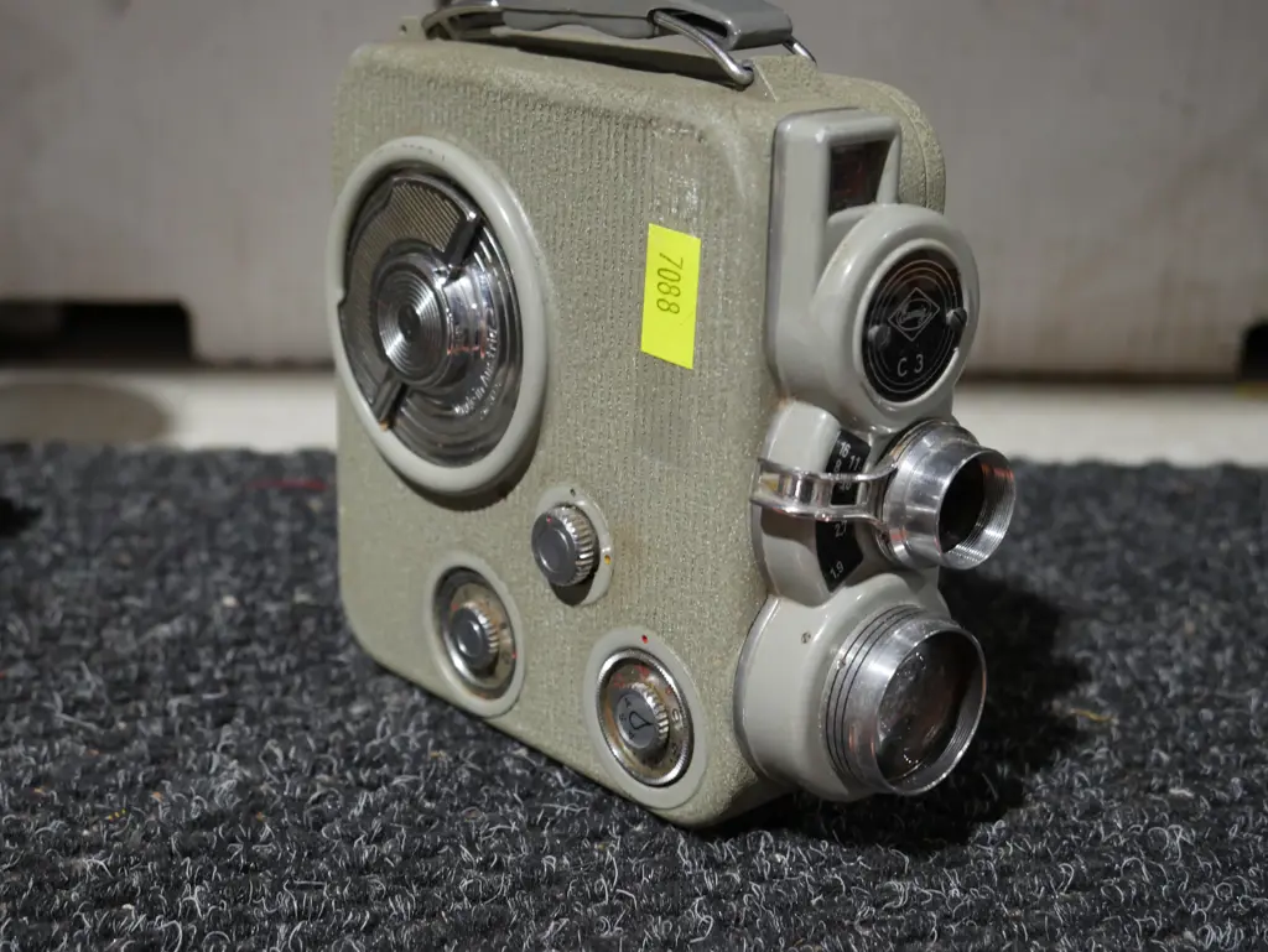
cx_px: 634
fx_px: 1979
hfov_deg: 35.5
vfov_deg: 27.1
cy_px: 476
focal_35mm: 54
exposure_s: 1/60
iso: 1250
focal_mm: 27
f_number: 5.3
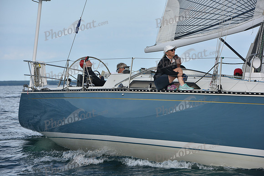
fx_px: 1137
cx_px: 132
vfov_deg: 8.9
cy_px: 88
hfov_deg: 13.2
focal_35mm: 155
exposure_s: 1/1000
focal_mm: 155
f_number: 7.1
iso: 320
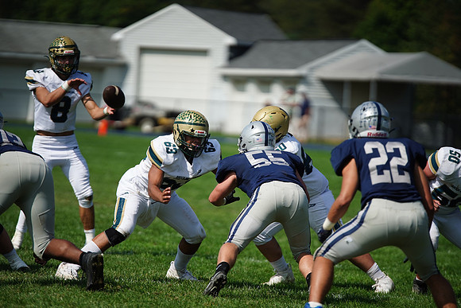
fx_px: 3842
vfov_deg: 4.6
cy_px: 154
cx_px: 230
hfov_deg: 6.9
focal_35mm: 300
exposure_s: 1/8000
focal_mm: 300
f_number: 2.8
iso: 400
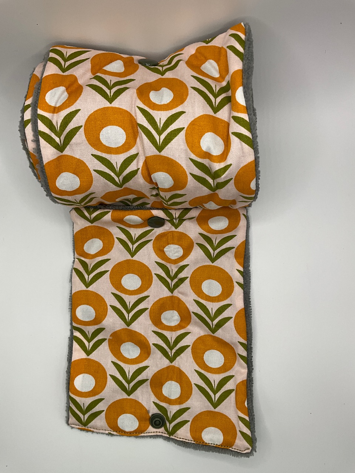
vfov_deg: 61.7
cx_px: 178
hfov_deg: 48.2
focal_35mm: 29
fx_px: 397
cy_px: 236
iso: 25
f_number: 1.8
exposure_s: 1/270
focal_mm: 3
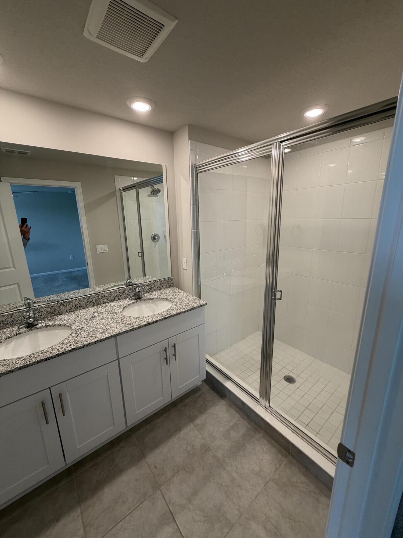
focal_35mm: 14
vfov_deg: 102.1
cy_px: 269
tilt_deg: -14.2
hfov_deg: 85.7
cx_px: 202
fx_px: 217
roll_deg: +1.9
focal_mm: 2.22
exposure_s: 1/120
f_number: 2.2
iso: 160
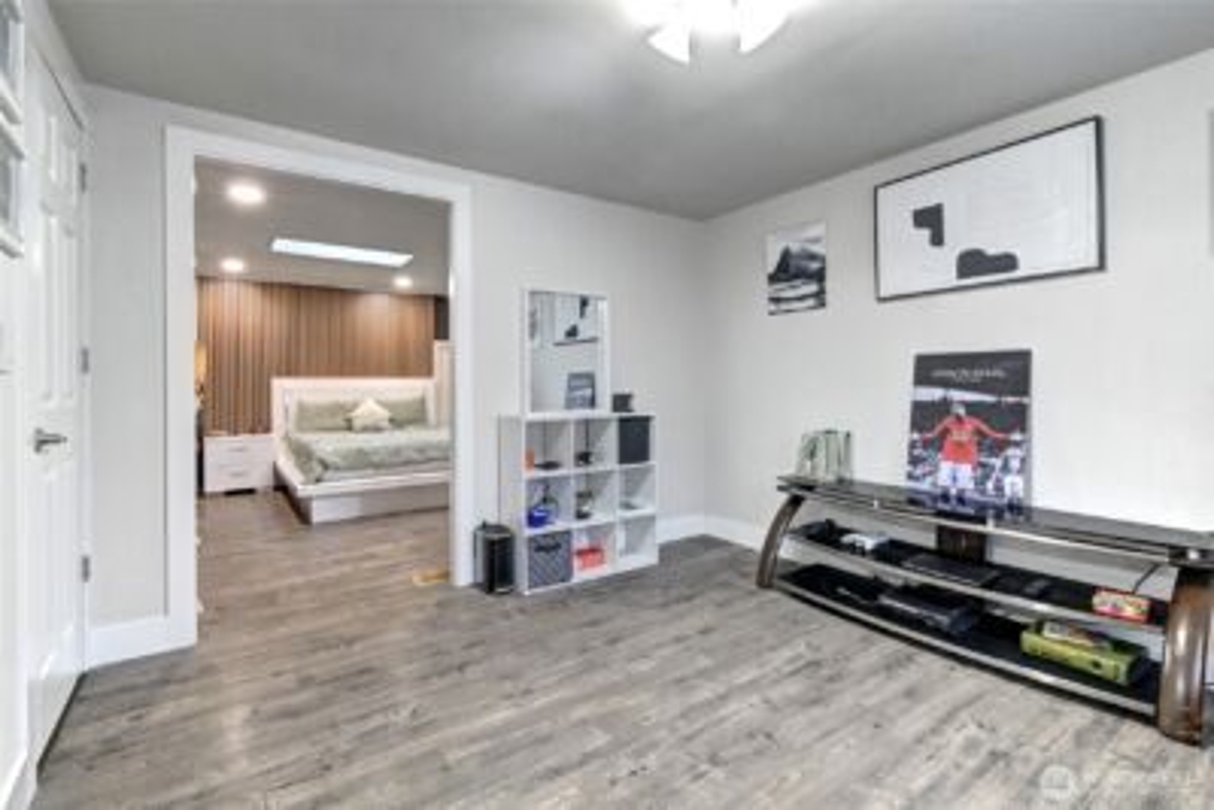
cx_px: 607
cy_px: 405
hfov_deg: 100.4
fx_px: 506
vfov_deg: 77.4
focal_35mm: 15
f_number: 11
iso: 3200
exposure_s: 1/2.5
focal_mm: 10
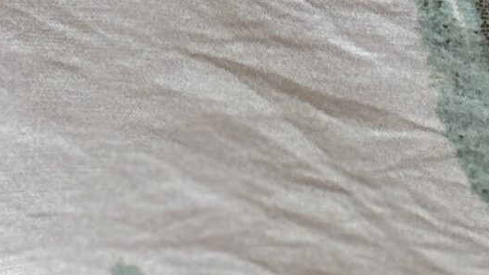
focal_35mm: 157
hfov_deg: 12.8
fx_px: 2036
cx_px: -290
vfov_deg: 6.8
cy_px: -615
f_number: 1.9
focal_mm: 2.69
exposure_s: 1/50
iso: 50
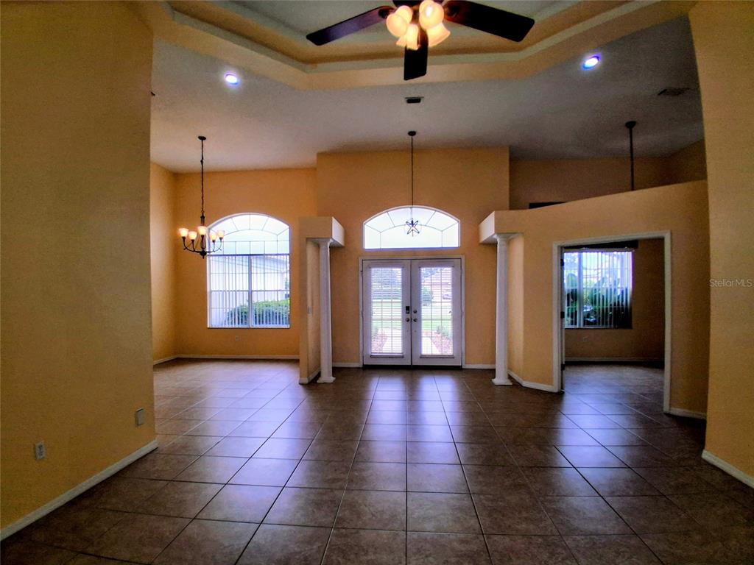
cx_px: 377
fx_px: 370
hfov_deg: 91.0
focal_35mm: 17
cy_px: 282
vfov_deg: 74.7
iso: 50
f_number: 2.2
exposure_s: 1/120
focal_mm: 1.4
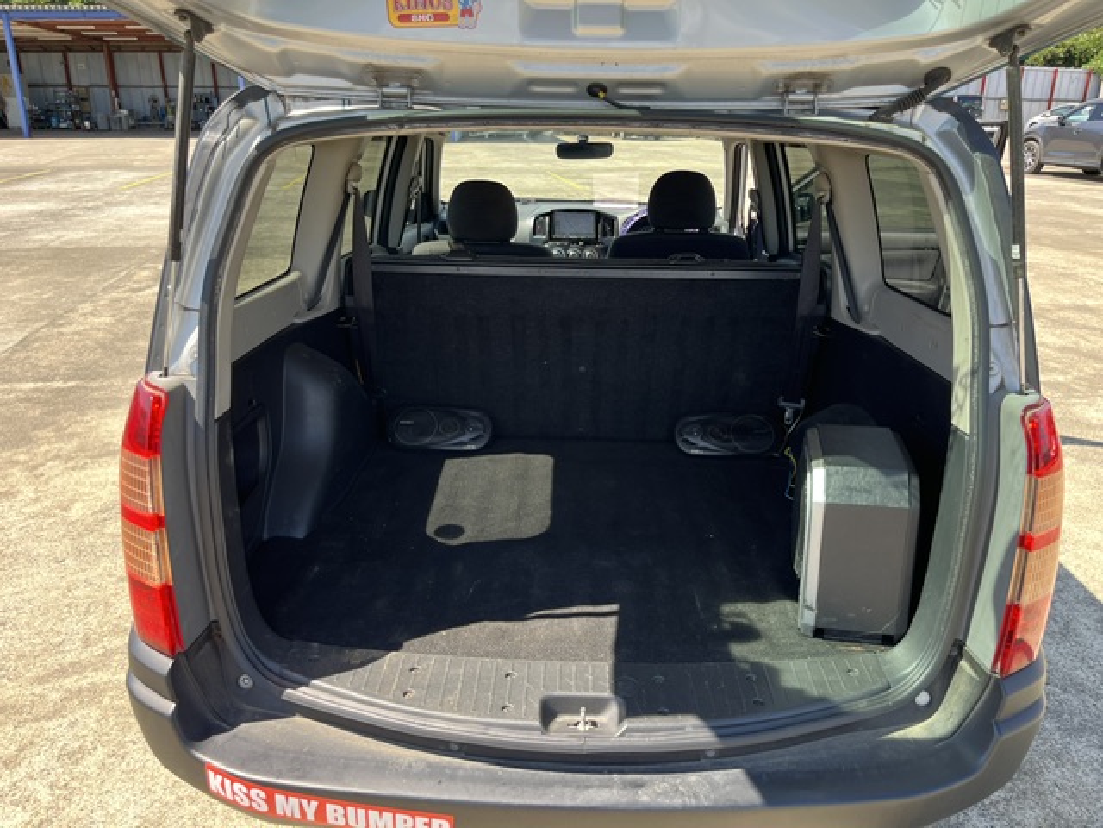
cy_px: 414
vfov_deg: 53.1
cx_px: 552
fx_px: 828
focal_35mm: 26
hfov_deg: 67.3
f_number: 1.6
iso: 50
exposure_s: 1/478
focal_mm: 5.1
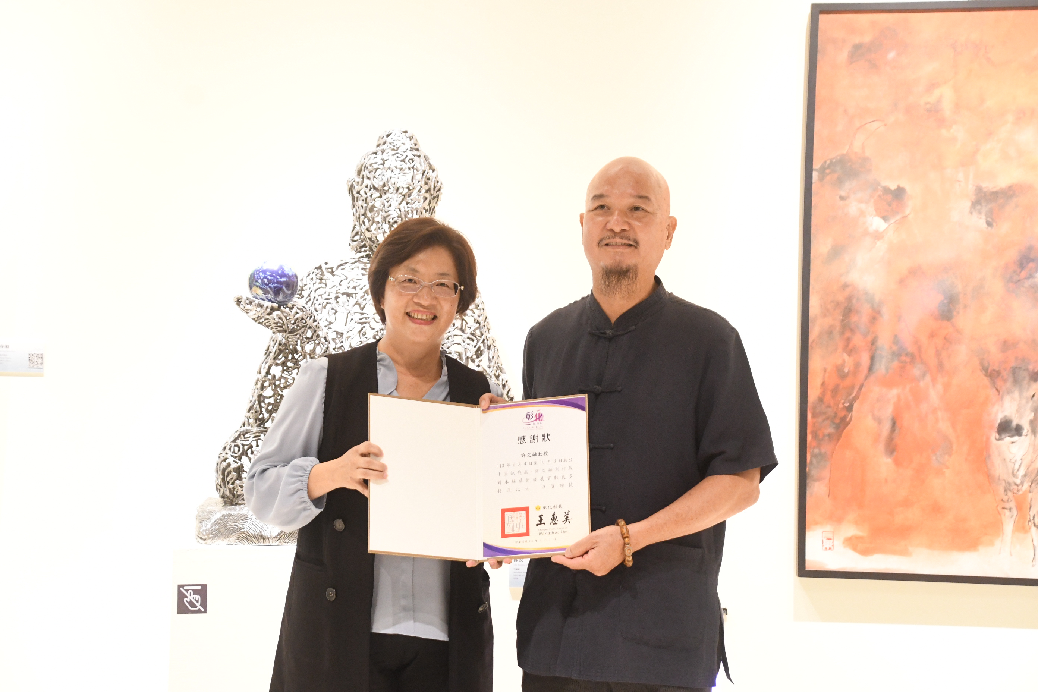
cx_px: 519
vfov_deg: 17.5
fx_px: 2249
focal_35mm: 78
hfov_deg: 26.0
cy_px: 346
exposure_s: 1/80
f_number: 4.8
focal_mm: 52
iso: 3200
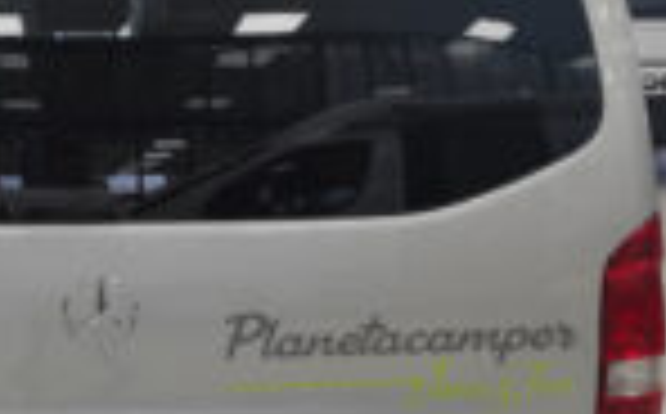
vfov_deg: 19.3
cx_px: 86
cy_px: 189
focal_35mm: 67
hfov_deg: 29.6
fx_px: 1214
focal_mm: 5.43
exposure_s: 1/100
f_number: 1.89
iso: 102
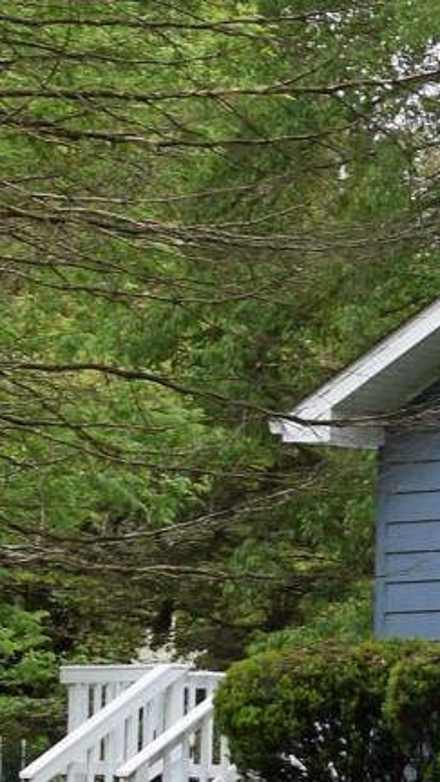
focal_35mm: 240
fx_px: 4978
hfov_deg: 4.3
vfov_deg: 9.0
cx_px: 2262
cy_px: 624
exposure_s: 1/160
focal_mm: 22
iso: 100
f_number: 6.3
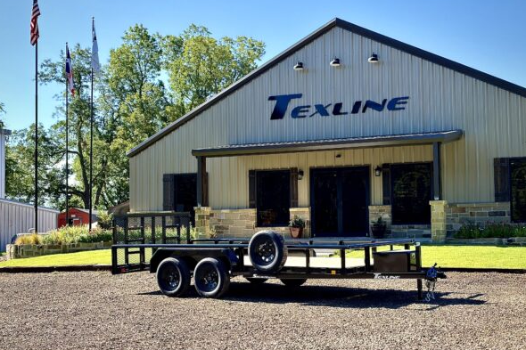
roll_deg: +1.4
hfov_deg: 36.3
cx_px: 262
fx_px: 803
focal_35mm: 55
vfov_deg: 24.6
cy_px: 178
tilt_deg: +4.3
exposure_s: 1/1553
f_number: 1.6
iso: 40
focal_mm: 5.96
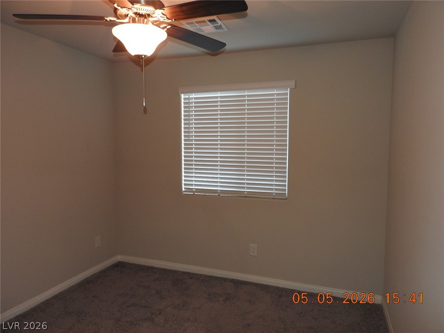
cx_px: 222
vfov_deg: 56.8
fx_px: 308
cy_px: 166
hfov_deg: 71.6
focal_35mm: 24
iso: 200
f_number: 3.3
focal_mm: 4.3
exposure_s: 1/30
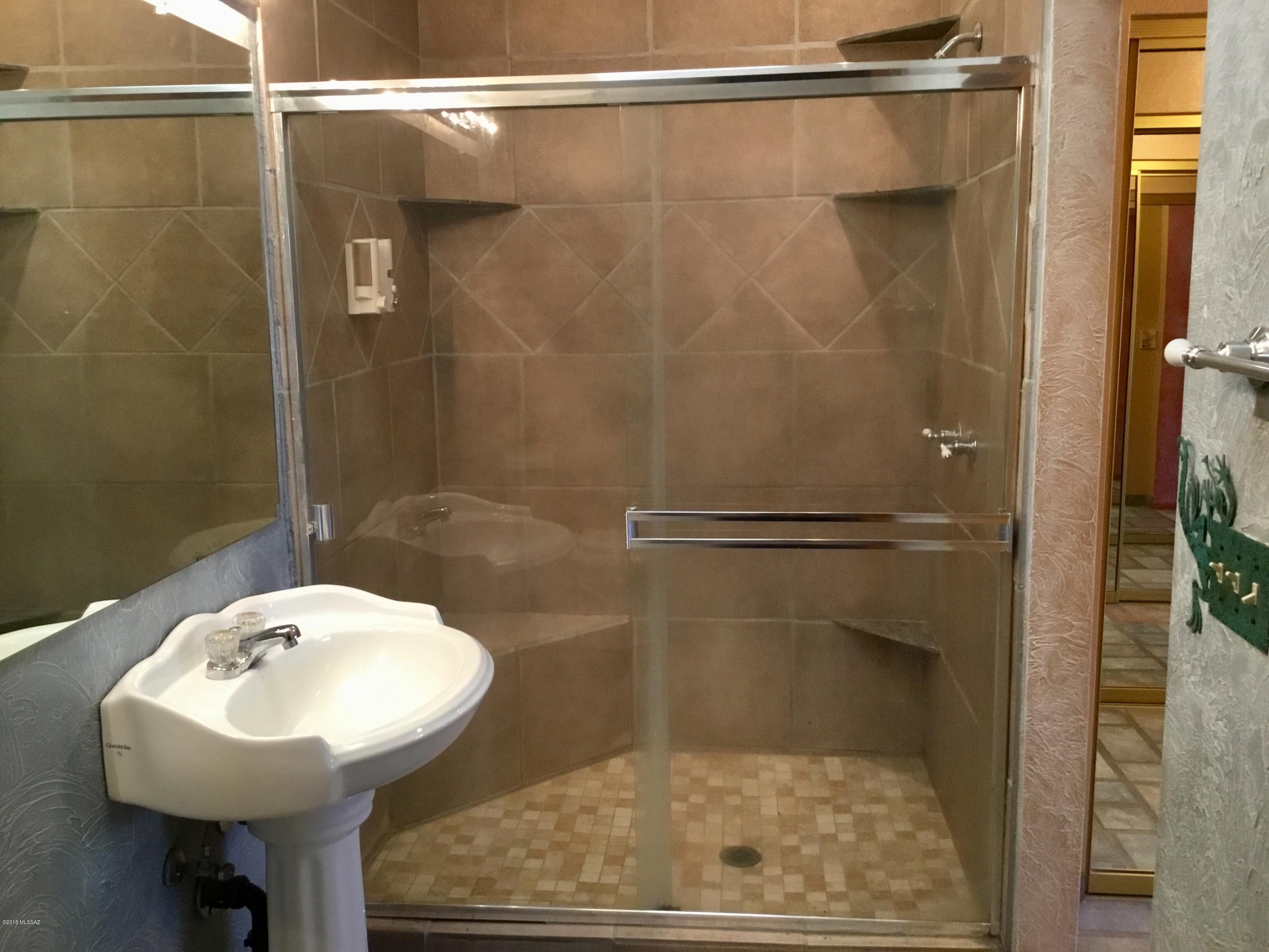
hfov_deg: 58.4
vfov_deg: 45.4
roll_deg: +0.8
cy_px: 476
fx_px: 1136
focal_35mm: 31
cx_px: 634
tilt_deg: -9.3
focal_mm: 3.3
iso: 125
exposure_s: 1/30
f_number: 2.4
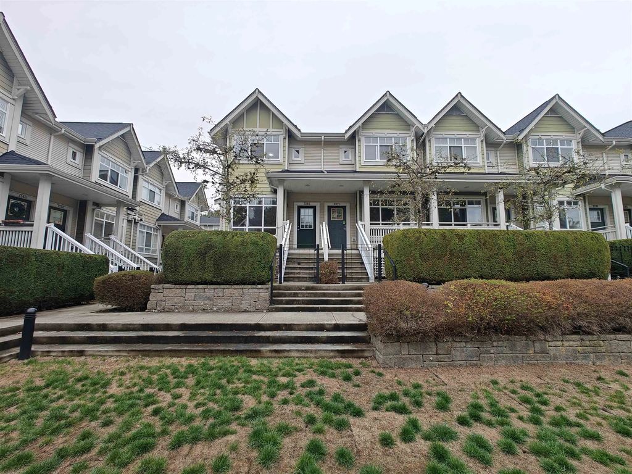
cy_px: 237
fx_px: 256
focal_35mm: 14
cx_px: 316
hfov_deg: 102.1
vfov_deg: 85.7
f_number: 2.2
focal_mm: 2.59
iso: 64
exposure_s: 1/632
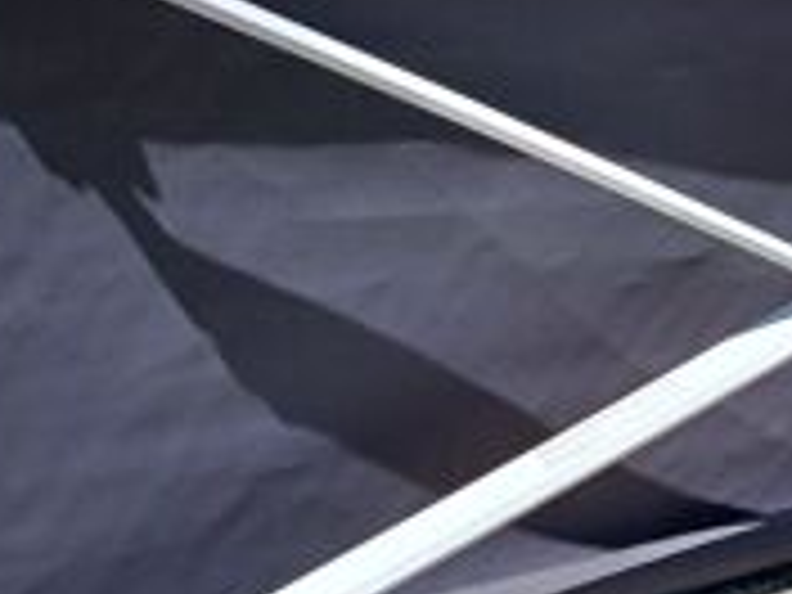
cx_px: 724
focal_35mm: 71
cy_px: 630
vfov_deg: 19.9
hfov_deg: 26.4
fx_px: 1624
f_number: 1.8
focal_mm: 3.98
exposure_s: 1/910
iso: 20
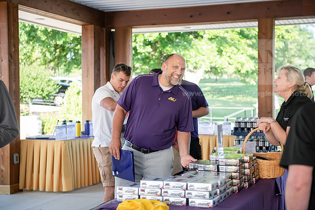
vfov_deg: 21.9
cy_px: 105
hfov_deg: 32.4
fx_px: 543
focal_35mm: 62
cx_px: 158
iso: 320
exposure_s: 1/250
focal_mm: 62
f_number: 3.5
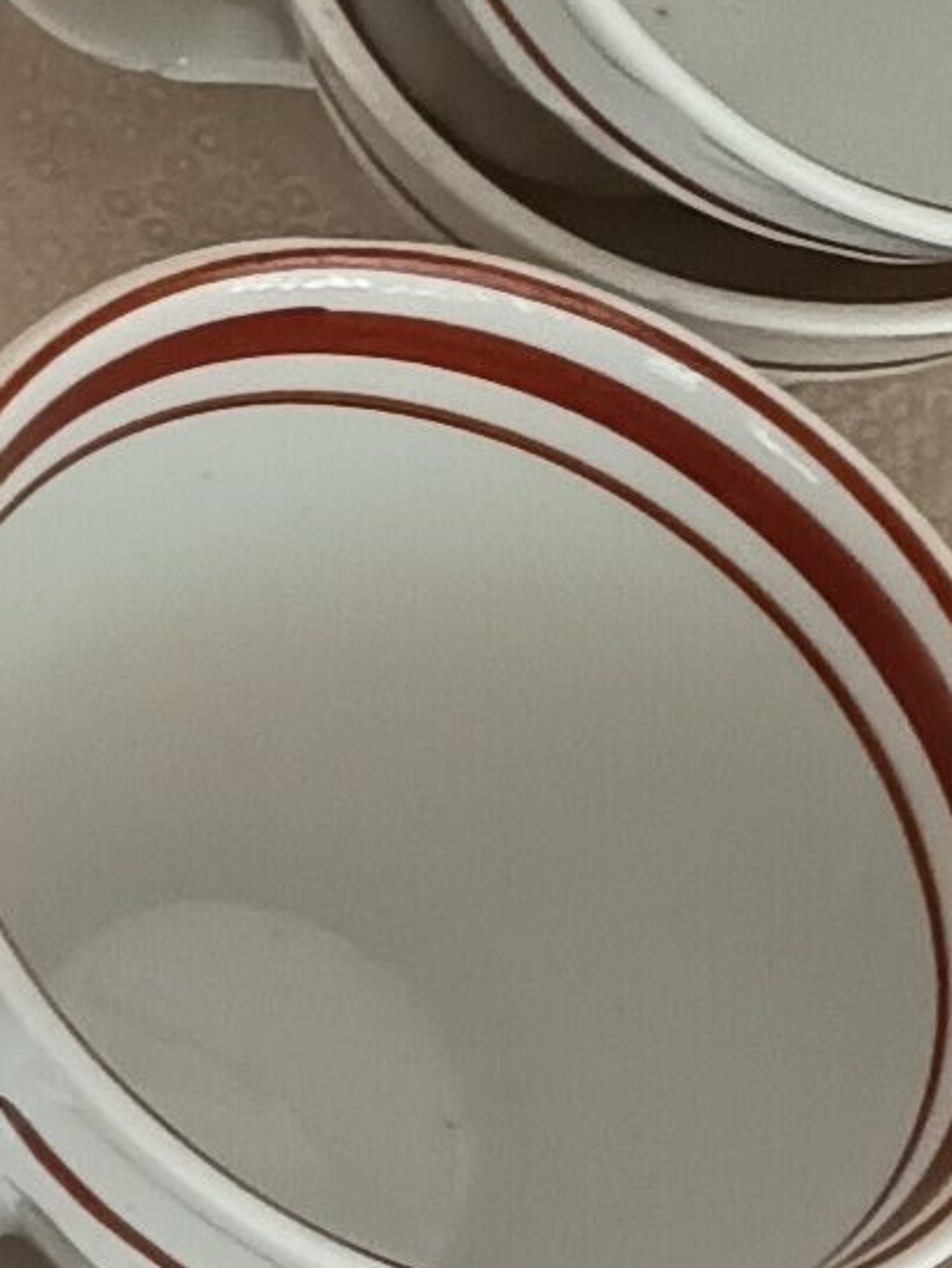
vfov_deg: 11.2
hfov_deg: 8.3
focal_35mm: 177
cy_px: 828
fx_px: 6485
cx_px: -124
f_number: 1.7
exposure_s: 1/20
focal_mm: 5.27
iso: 1731
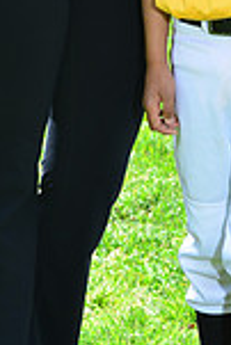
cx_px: 294
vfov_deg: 6.2
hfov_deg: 4.2
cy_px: -98
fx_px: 3169
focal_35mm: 330
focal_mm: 86
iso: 200
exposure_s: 1/200
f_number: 8
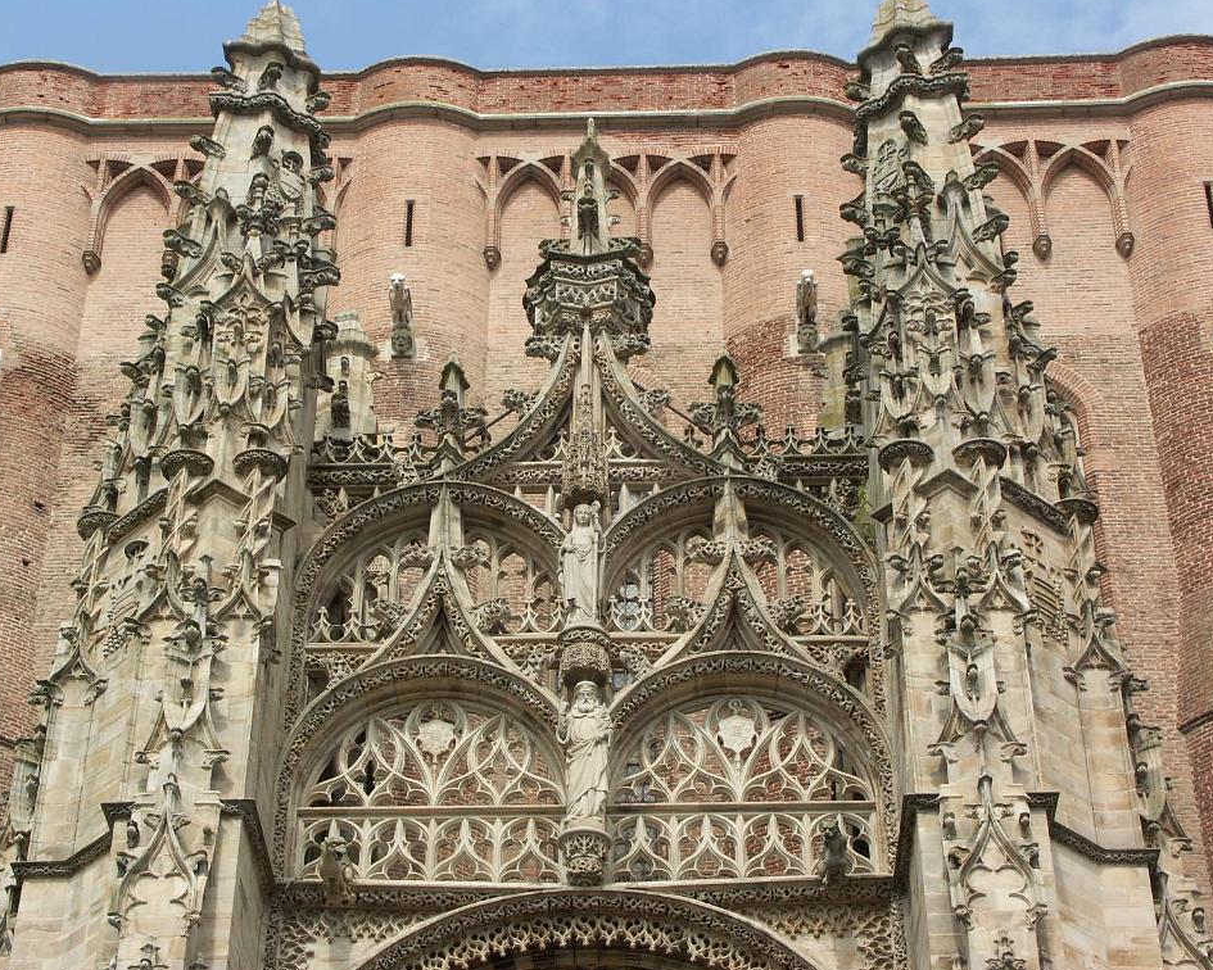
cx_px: 581
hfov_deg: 25.7
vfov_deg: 20.7
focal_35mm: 74
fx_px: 2657
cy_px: 485
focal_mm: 17.93
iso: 64
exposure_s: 1/250
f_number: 6.3
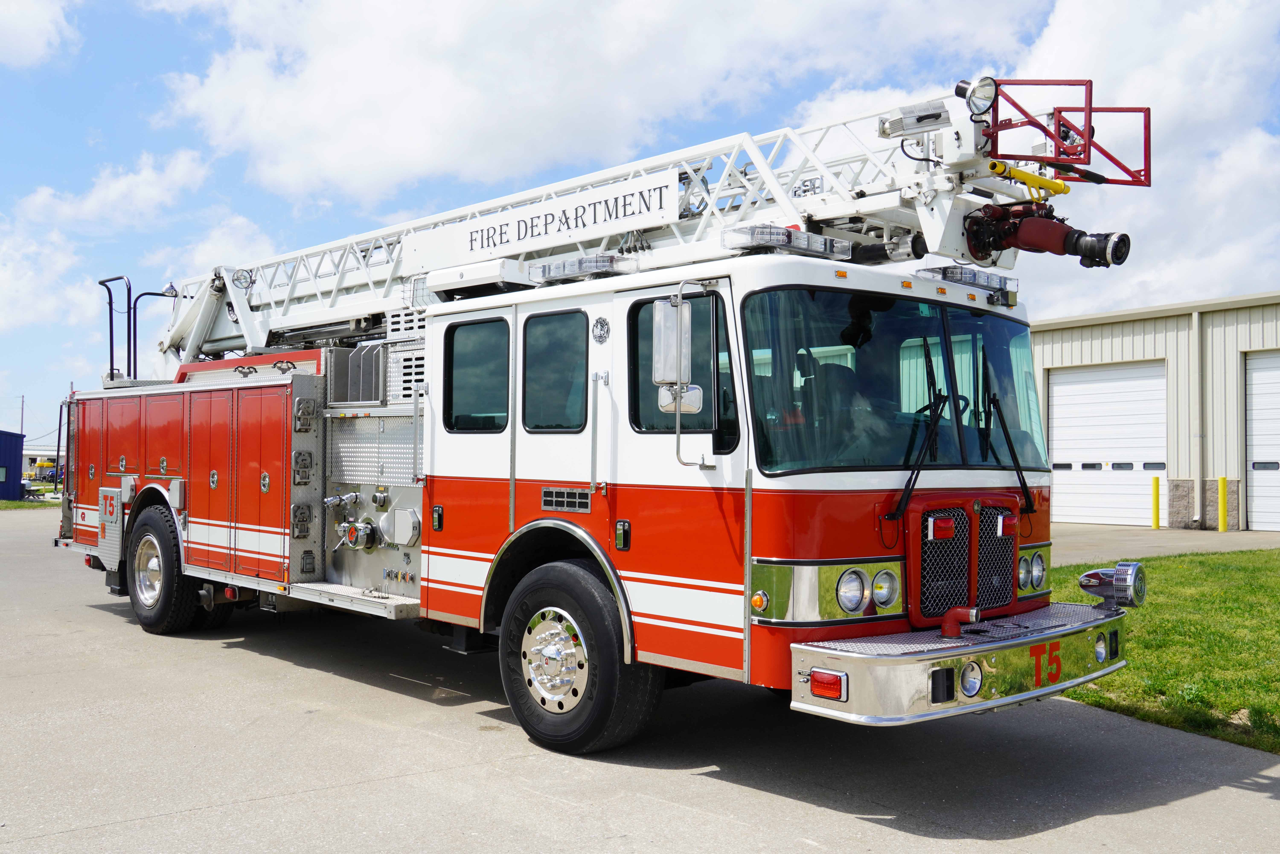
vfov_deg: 40.0
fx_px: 1173
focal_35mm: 33
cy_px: 427
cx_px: 640
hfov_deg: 57.2
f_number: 10
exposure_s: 1/160
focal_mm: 22
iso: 100
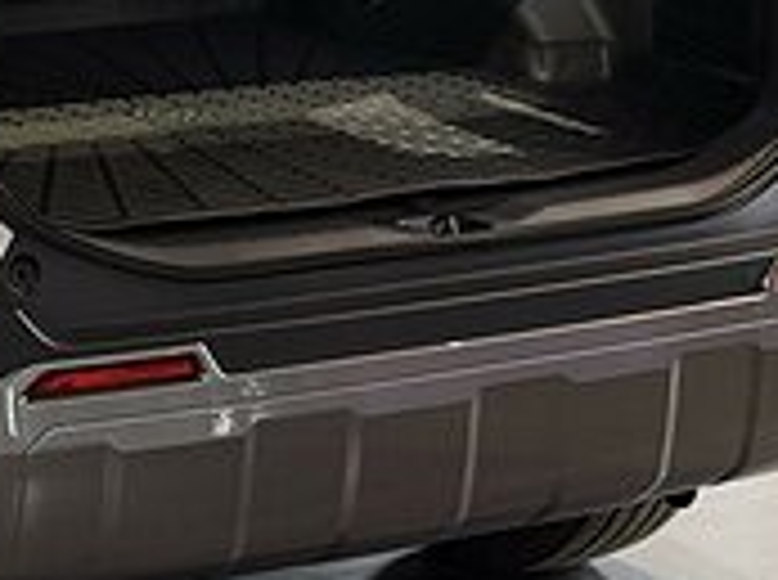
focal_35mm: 152
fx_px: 3409
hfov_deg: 13.0
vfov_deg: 9.5
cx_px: 157
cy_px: -193
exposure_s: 1/50
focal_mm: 6.76
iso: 125
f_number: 1.78
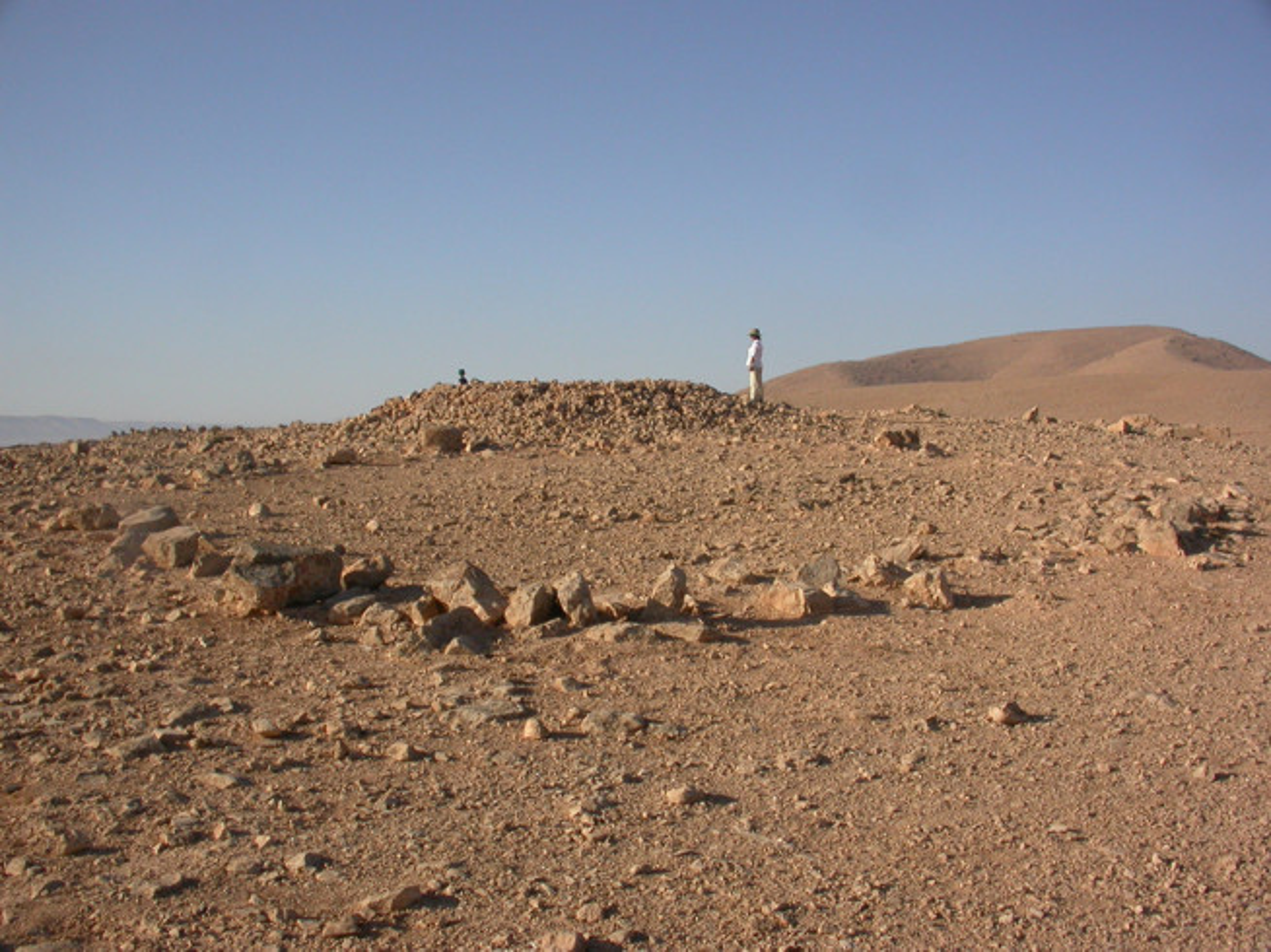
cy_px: 476
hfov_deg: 49.0
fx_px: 1395
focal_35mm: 38
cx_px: 636
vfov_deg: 37.7
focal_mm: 7.85
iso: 100
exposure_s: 1/457
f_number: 7.5
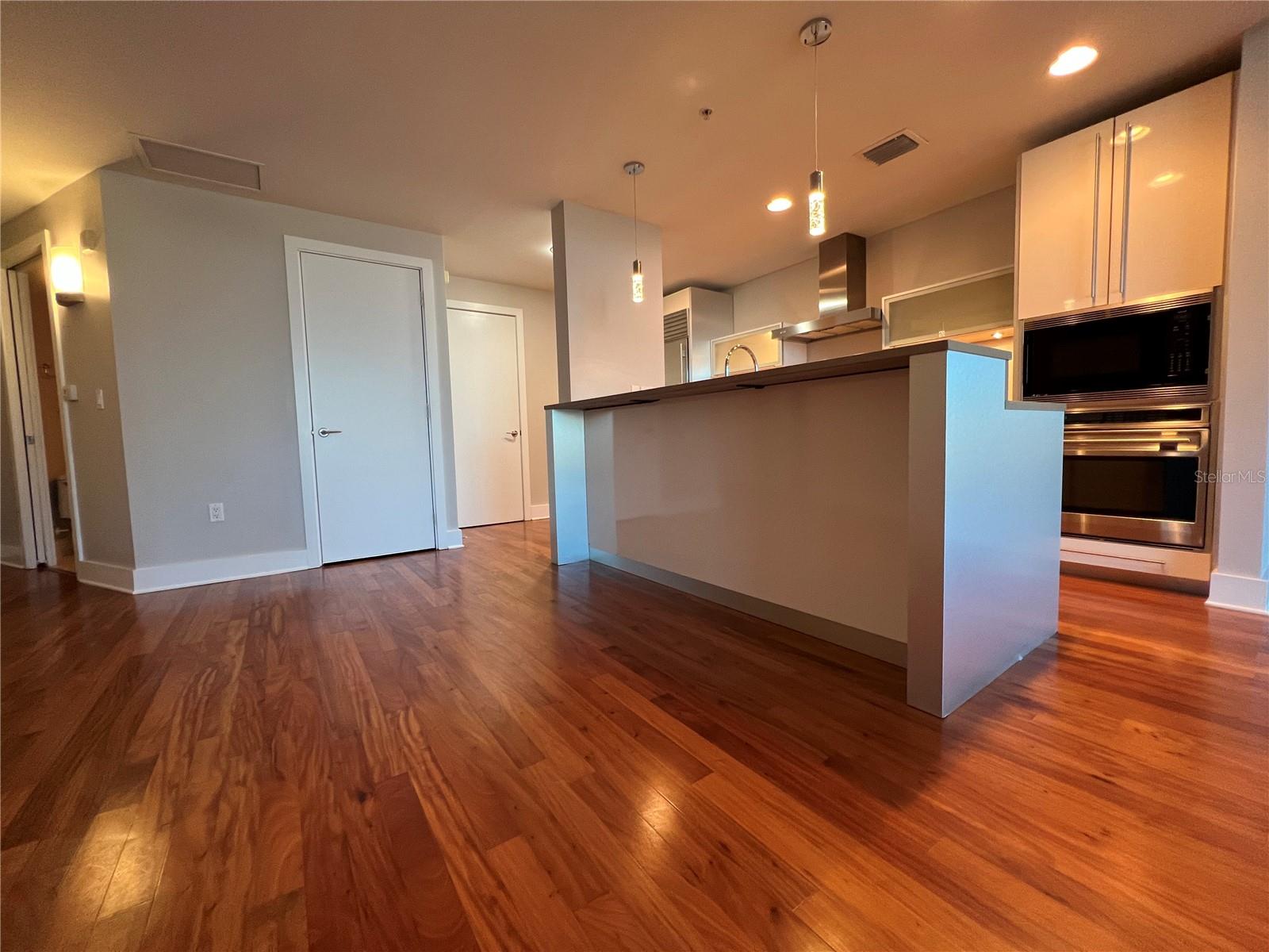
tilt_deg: -4.2
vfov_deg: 89.9
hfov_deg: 106.2
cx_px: 634
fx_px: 477
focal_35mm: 13
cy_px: 476
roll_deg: +1.8
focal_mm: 1.57
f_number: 1.8
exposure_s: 1/60
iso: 200
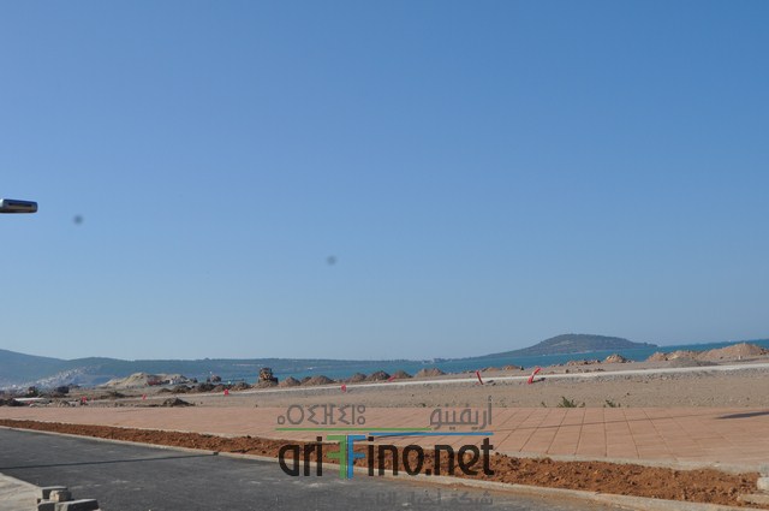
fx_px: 896
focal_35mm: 42
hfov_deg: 46.5
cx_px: 384
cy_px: 256
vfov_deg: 31.8
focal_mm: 28
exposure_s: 1/500
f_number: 10
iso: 200
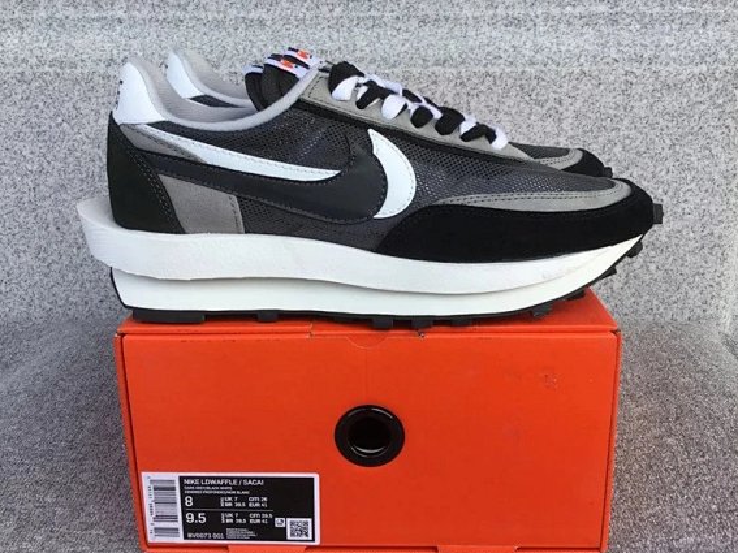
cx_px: 367
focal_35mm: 35
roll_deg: +1.2
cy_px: 249
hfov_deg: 52.6
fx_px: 746
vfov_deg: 40.6
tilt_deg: -16.1
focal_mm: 3.3
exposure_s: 1/270
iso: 25
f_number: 2.4
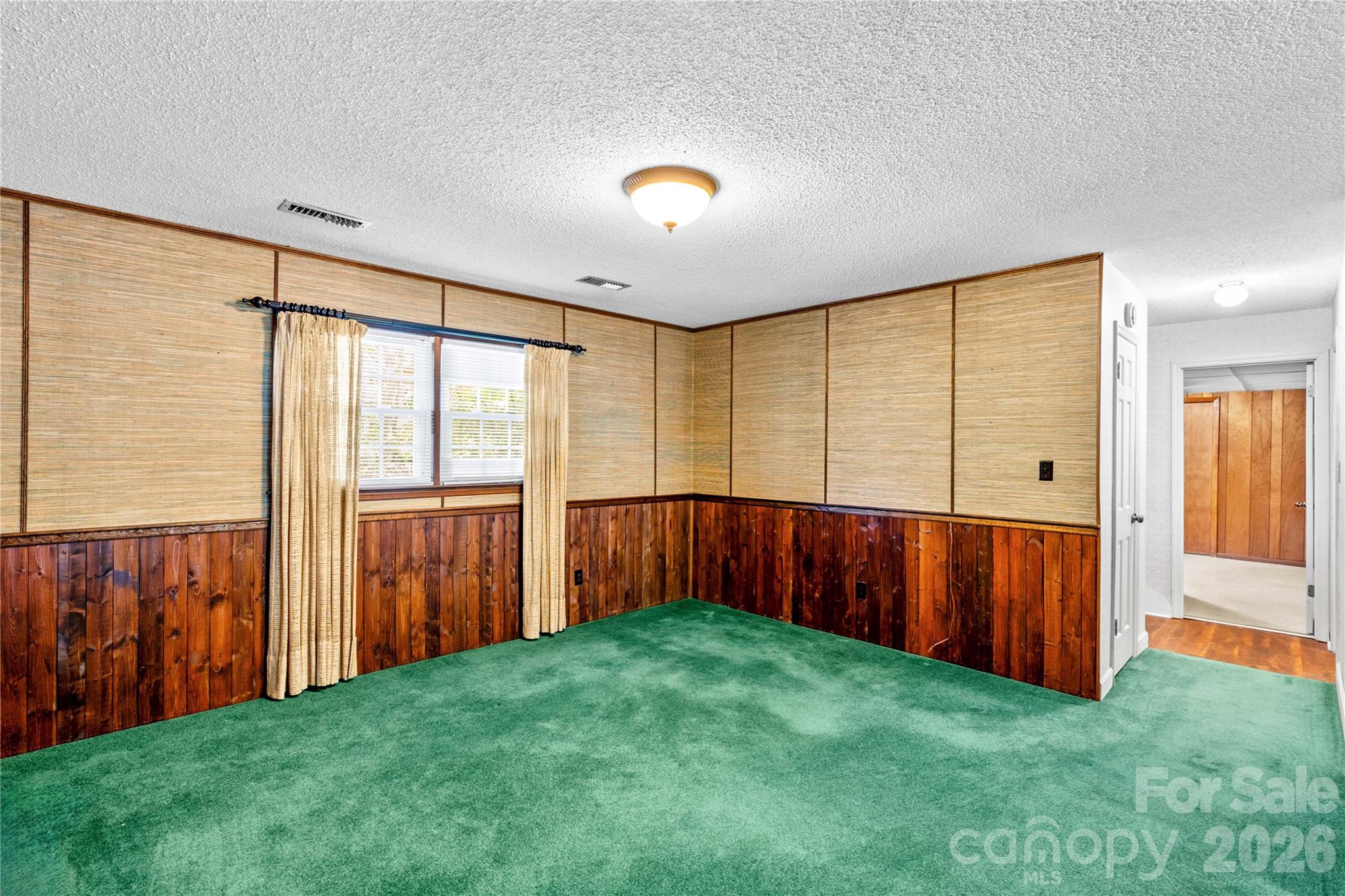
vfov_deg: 73.7
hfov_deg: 96.7
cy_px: 448
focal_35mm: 16
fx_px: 598
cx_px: 672
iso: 100
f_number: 8
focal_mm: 16
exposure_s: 5
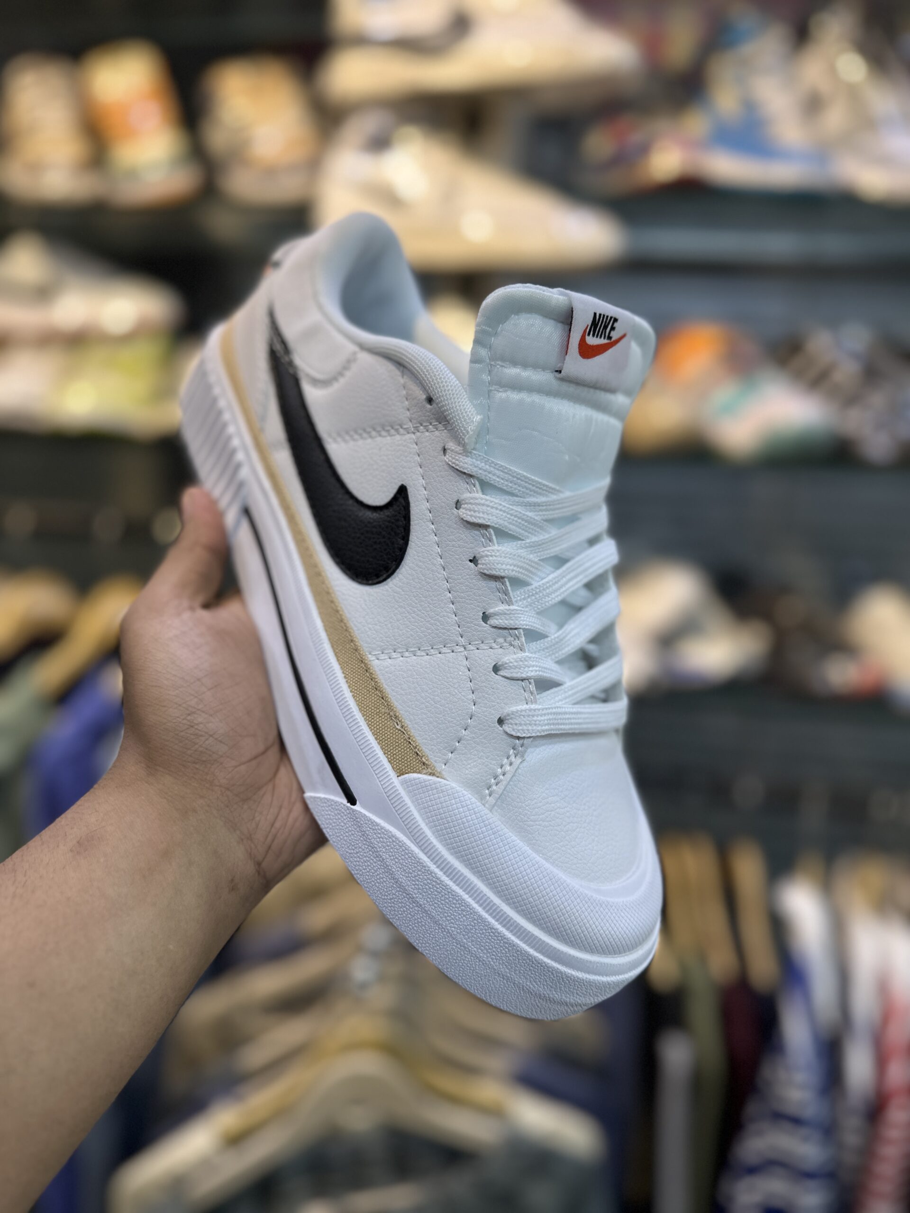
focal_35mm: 24
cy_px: 606
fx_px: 841
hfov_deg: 56.8
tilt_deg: -12.0
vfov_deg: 71.6
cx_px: 455
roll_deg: -2.0
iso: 125
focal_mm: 6.86
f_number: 1.78
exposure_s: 1/100
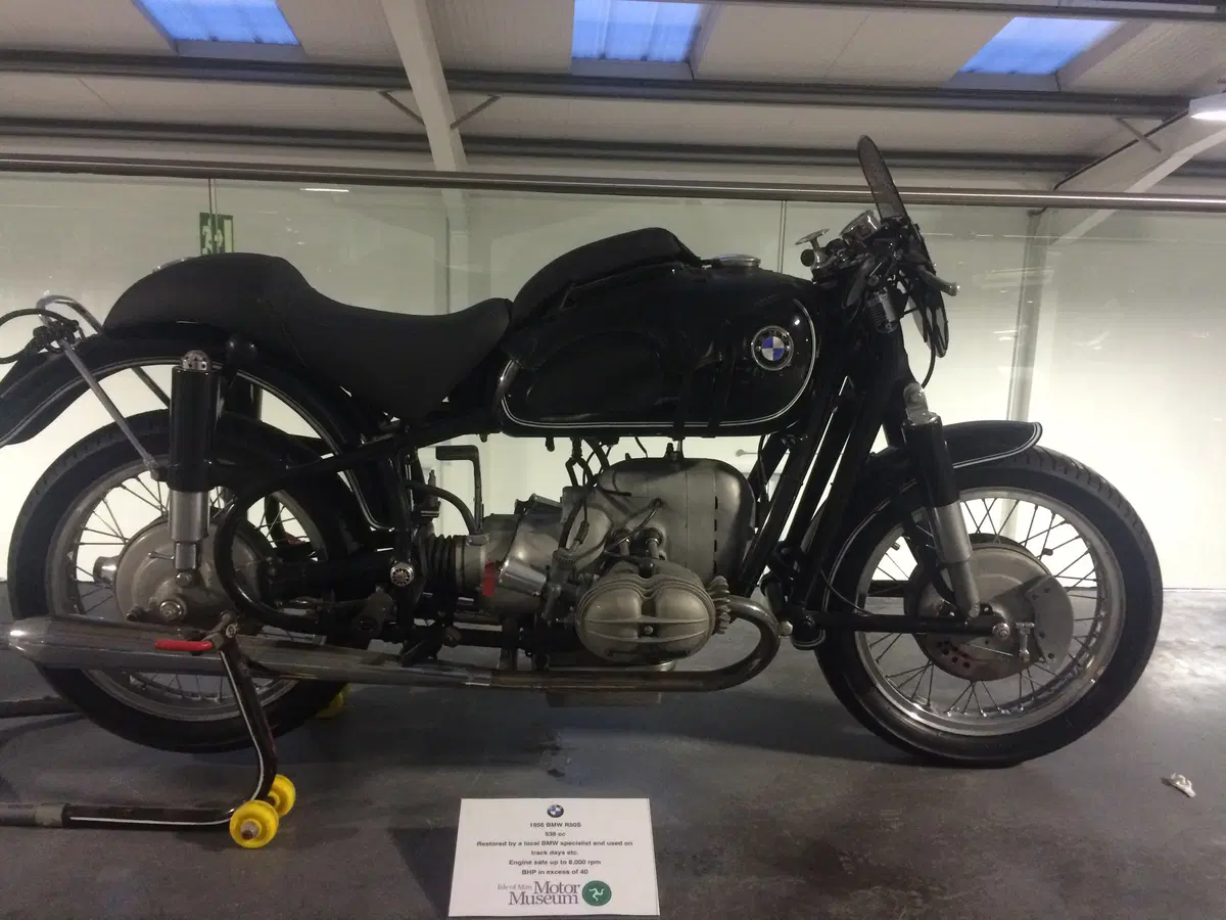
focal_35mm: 29
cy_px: 460
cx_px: 613
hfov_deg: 61.7
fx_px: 1027
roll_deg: -0.7
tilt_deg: -12.2
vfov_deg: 48.2
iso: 320
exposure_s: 1/30
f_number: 2.2
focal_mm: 4.15
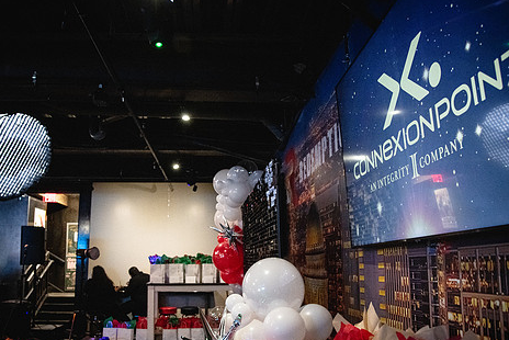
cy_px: 199
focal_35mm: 30
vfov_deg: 43.5
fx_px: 424
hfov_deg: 61.9
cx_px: 249
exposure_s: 1/200
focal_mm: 24
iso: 6400
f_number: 4
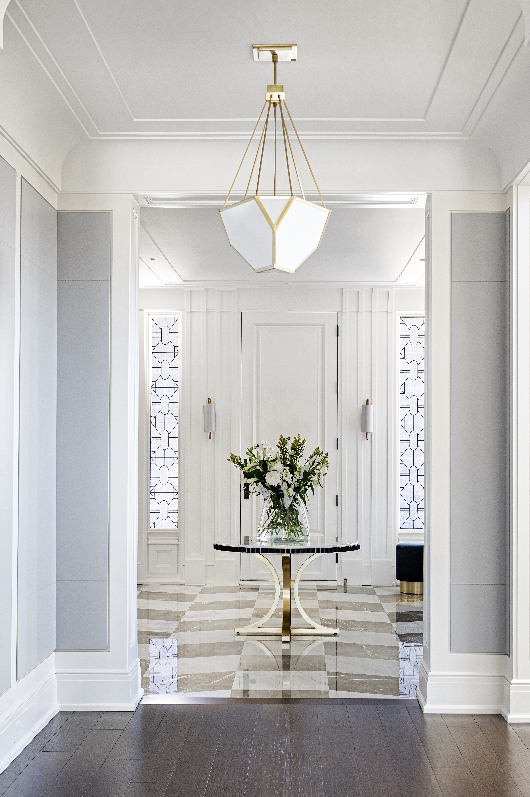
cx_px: 265
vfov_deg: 38.2
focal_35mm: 52
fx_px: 1150
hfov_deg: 26.0
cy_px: 398
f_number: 8
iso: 400
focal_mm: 52
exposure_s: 1/3
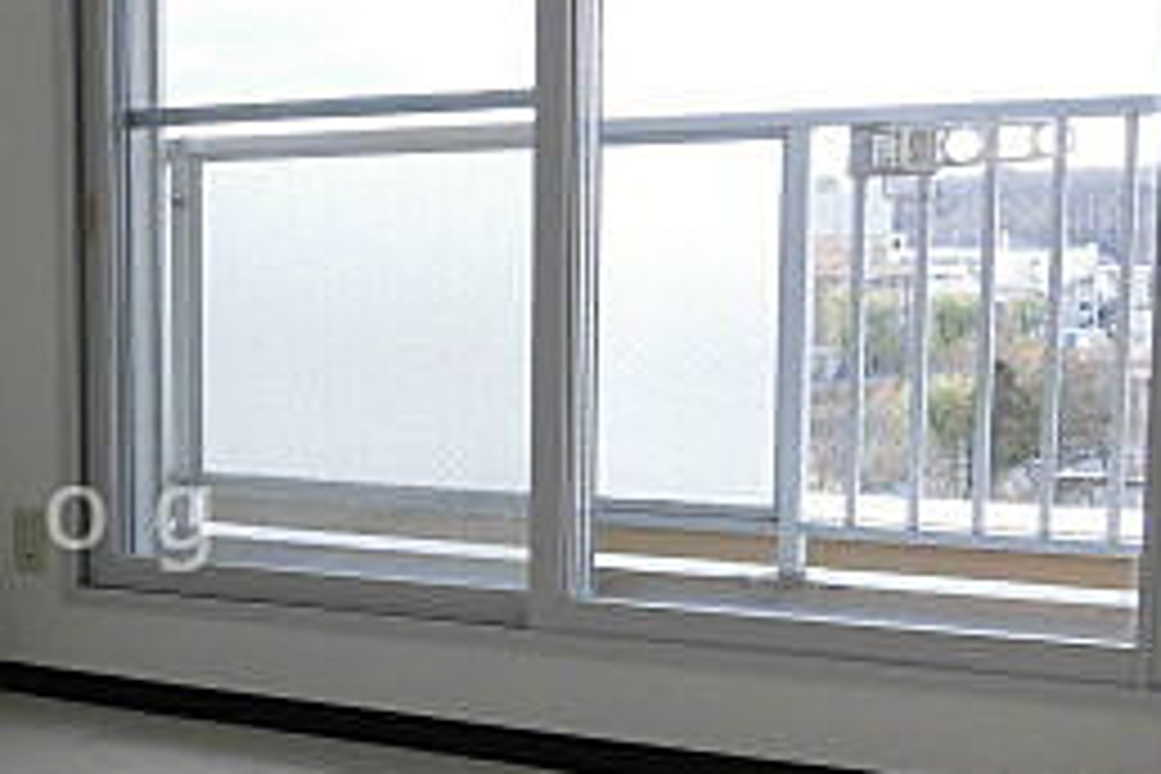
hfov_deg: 29.6
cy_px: 518
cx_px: -72
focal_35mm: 62
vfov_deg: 21.8
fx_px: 1999
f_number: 3.1
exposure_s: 1/100
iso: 100
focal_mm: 4.3
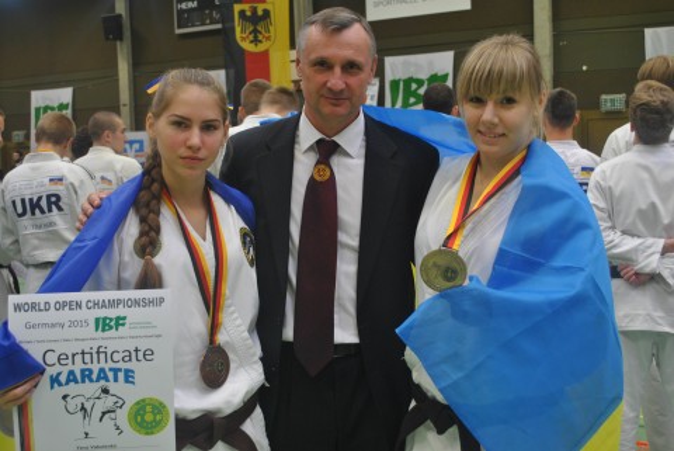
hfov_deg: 43.6
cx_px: 337
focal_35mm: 45
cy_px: 226
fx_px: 843
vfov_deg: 29.9
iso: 280
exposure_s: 1/30
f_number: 4.5
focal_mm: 30
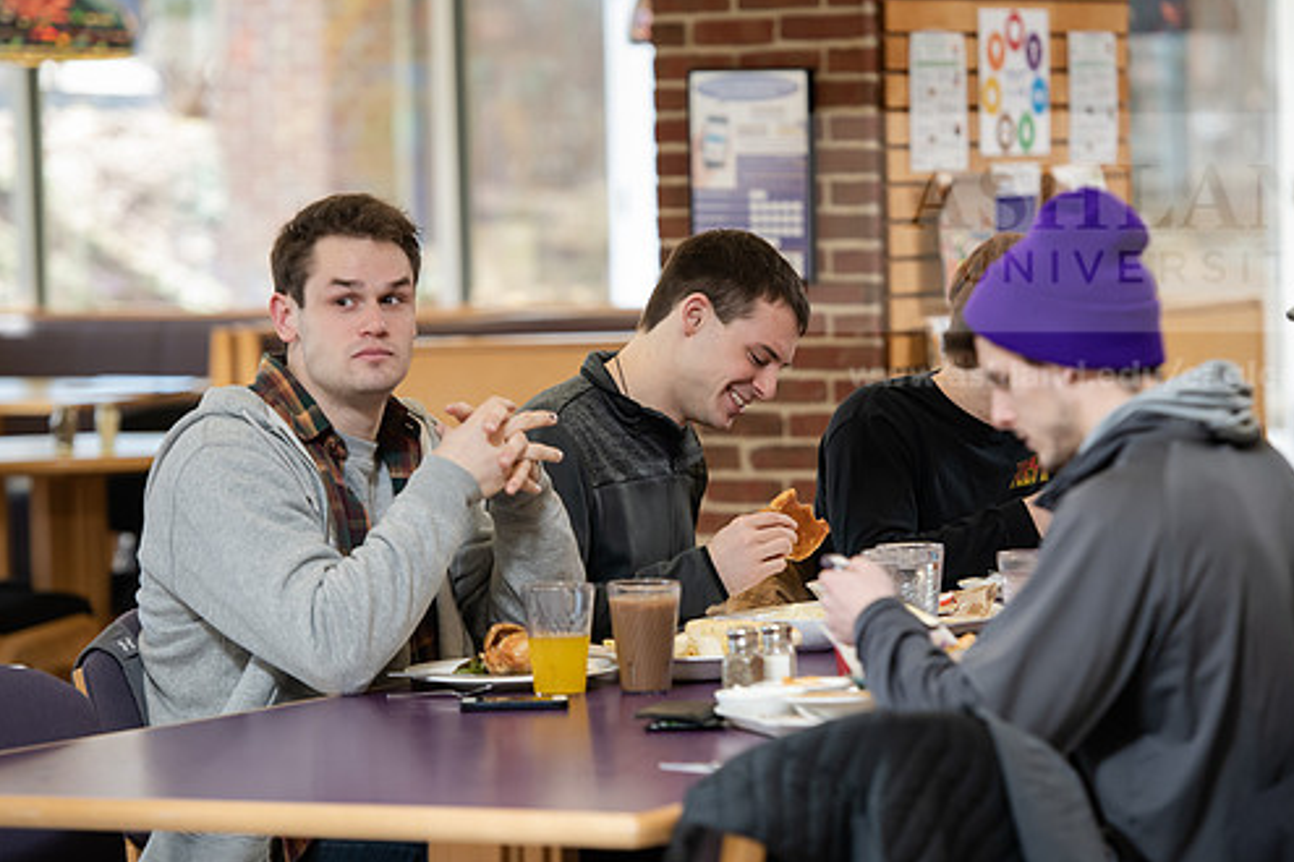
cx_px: 729
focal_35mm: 170
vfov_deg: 8.1
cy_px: 430
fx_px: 6110
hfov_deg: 12.1
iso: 800
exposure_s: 1/200
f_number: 3.5
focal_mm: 145
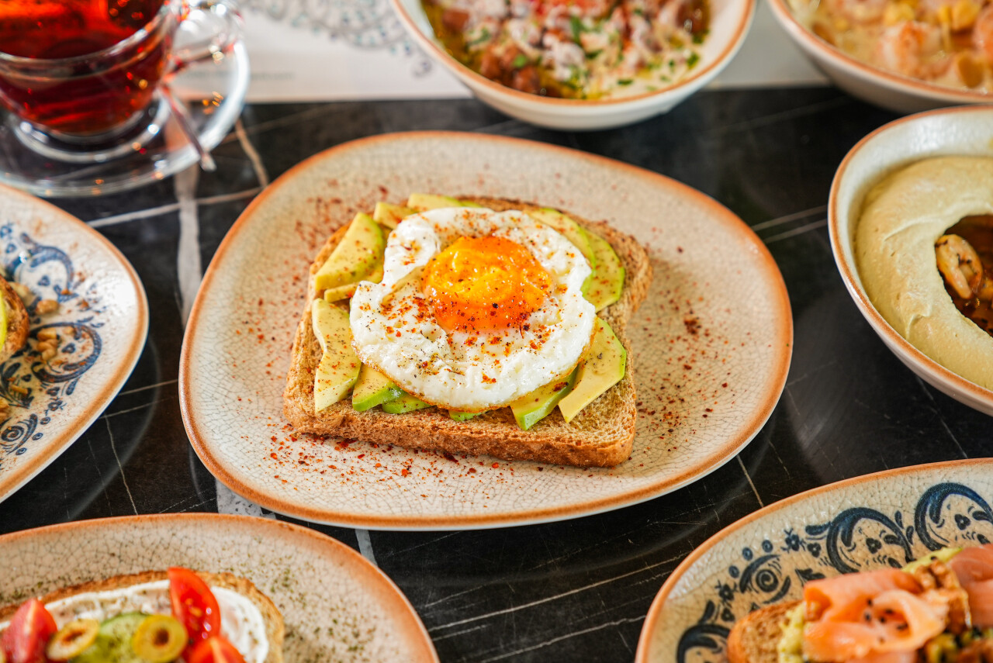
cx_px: 496
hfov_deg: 32.4
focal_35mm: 62
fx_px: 1711
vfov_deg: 21.9
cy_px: 332
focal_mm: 62
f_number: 3.2
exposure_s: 1/100
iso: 500
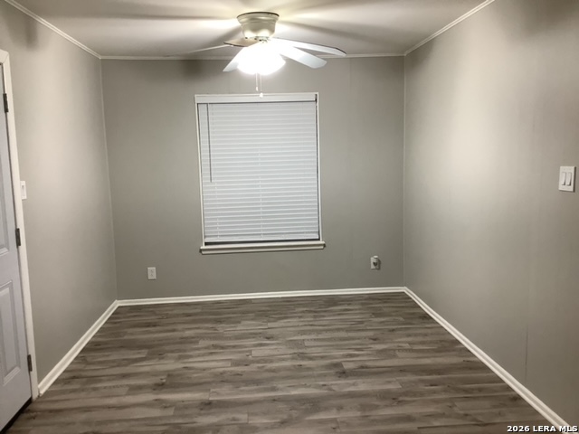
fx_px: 519
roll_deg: +2.1
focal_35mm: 31
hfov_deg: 58.4
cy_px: 217
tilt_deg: -7.2
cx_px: 290
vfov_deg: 45.4
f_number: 2.4
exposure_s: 1/50
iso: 80
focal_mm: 3.3
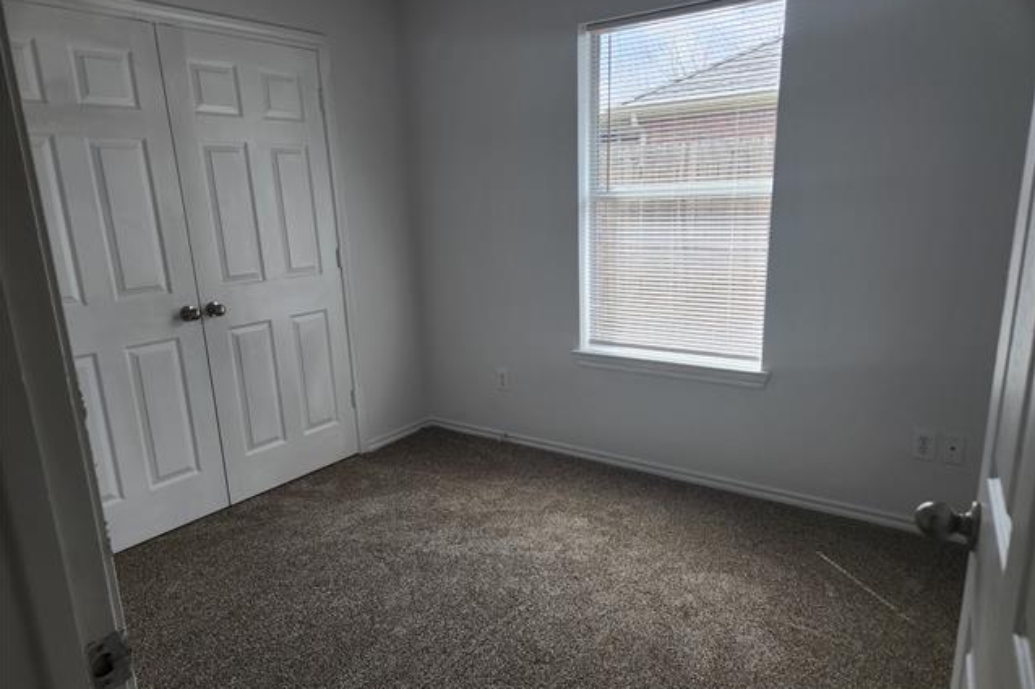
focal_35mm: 24
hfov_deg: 73.8
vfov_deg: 53.1
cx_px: 518
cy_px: 371
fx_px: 690
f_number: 1.8
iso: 50
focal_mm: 5.4
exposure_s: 1/180
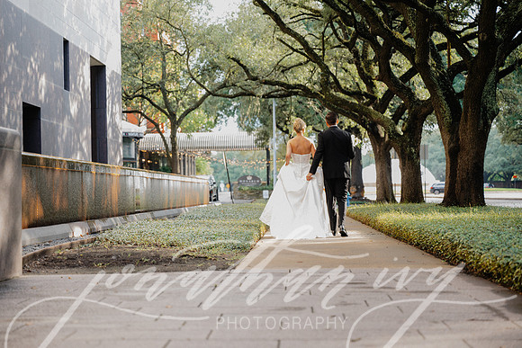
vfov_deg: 19.5
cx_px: 261
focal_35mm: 70
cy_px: 174
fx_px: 1015
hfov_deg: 28.8
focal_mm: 70
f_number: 2.8
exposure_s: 1/250
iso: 400
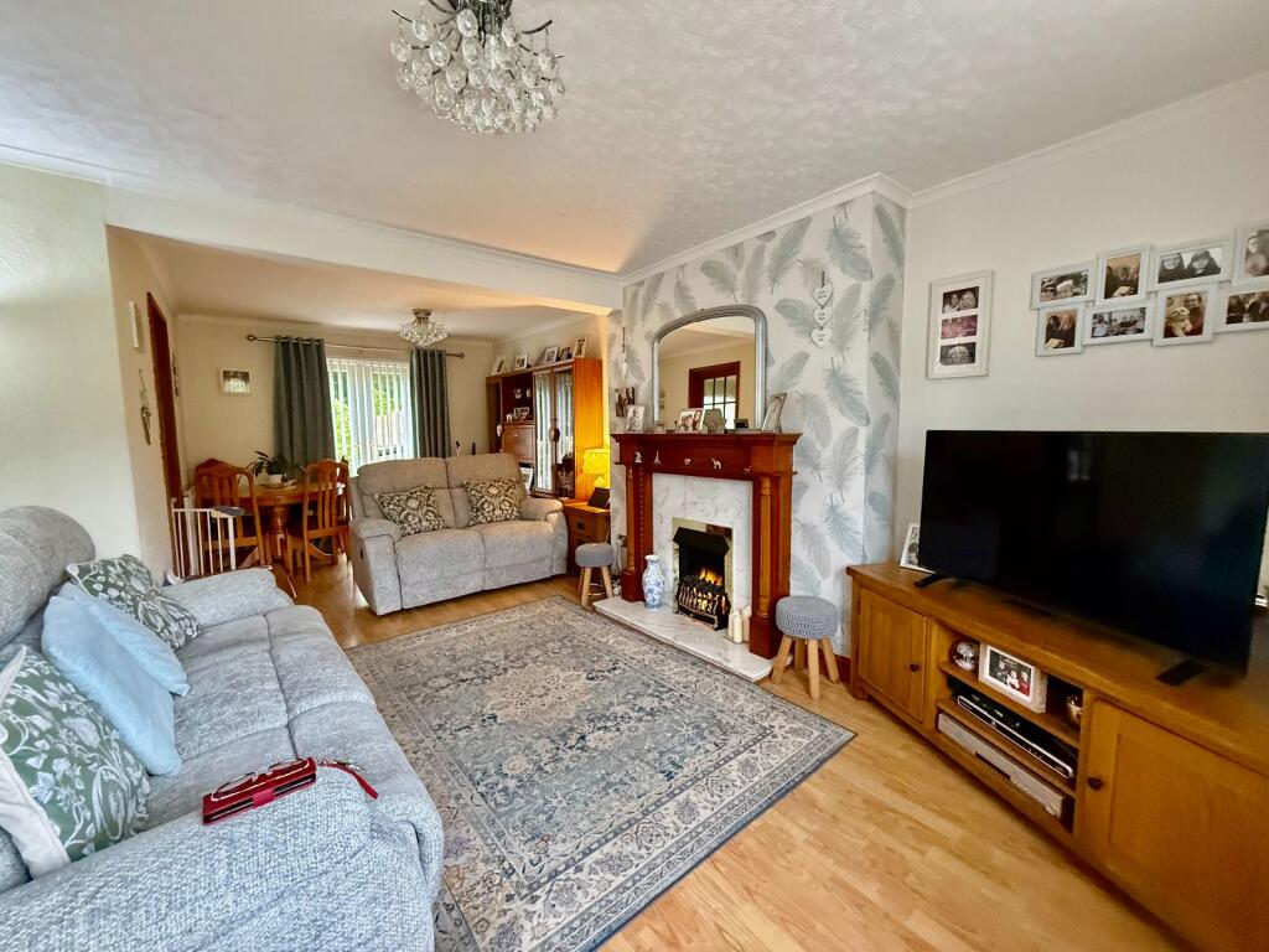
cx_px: 634
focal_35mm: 14
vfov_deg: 85.7
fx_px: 513
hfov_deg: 102.1
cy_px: 476
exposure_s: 1/100
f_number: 2.2
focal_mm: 2.22
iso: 640
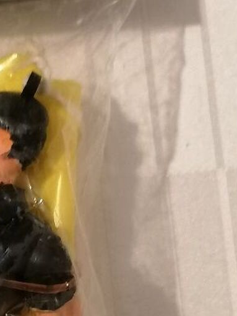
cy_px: 373
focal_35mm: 115
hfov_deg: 12.5
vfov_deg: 16.4
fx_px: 1049
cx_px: -61
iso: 320
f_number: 1.8
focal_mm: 4.75
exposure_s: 1/30
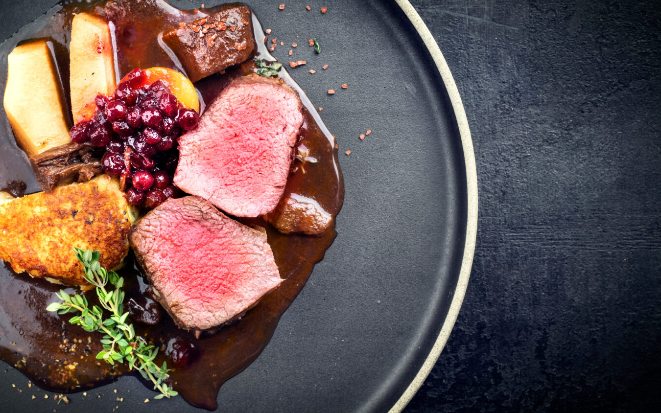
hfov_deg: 35.1
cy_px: 197
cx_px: 299
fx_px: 1045
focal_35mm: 58
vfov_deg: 22.4
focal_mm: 50
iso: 200
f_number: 8
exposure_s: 1/200
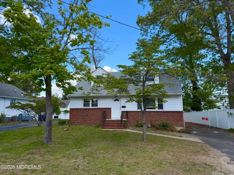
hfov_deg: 71.6
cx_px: 117
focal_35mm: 24
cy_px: 88
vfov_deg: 56.8
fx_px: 162
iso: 80
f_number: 1.78
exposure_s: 1/1770
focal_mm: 6.76
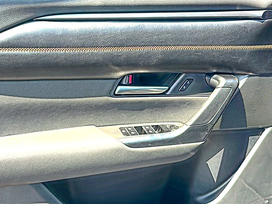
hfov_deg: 42.9
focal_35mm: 44
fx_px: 346
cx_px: 136
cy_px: 102
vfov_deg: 32.9
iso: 80
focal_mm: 6.86
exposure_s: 1/272
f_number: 1.78
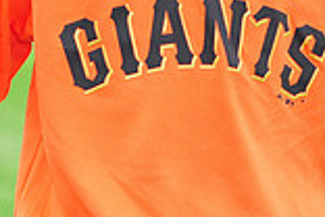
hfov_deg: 3.8
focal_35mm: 539
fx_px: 4866
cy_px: -148
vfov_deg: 2.5
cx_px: 190
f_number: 5
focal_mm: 145
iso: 400
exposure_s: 1/250
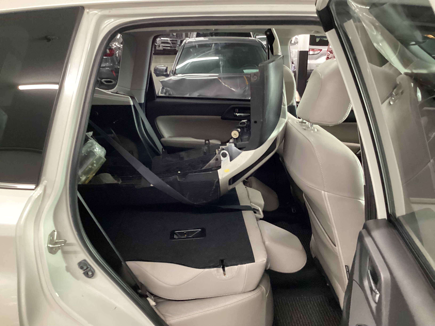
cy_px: 163
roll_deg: +0.1
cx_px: 218
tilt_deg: -20.4
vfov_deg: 45.4
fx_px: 390
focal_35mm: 31
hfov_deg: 58.4
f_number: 2.4
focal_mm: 3.3
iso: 400
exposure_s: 1/30
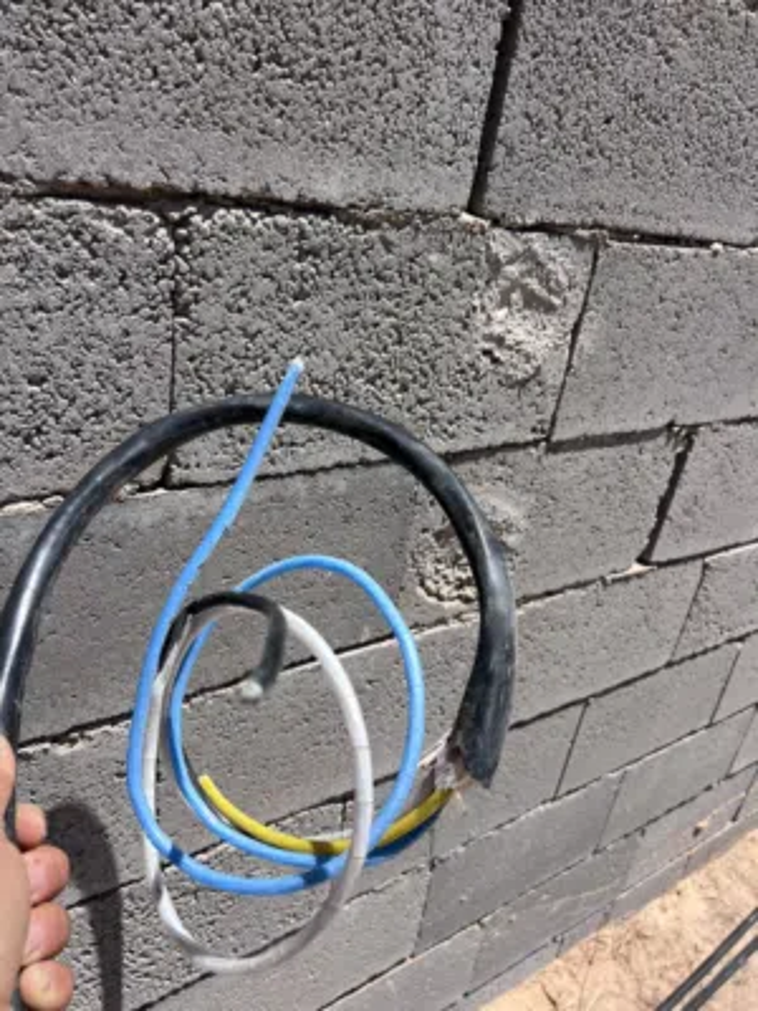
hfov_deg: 53.1
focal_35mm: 26
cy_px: 506
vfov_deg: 67.3
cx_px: 379
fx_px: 759
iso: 50
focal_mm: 5.7
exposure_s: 1/4630
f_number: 1.5
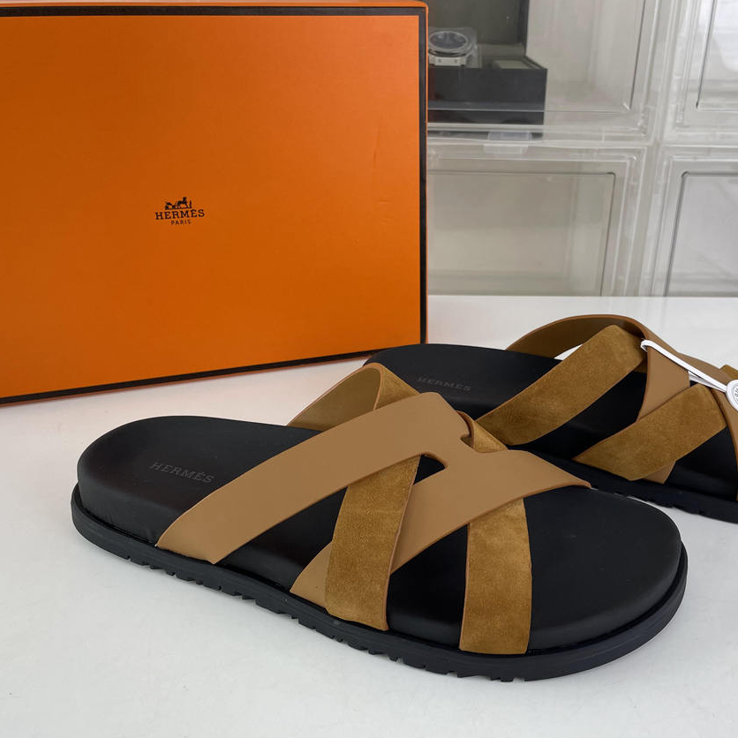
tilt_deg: -28.2
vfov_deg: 49.7
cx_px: 436
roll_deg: -0.5
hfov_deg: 49.5
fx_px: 796
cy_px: 382
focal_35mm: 33
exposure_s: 1/142
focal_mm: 4.2
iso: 32
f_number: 1.6
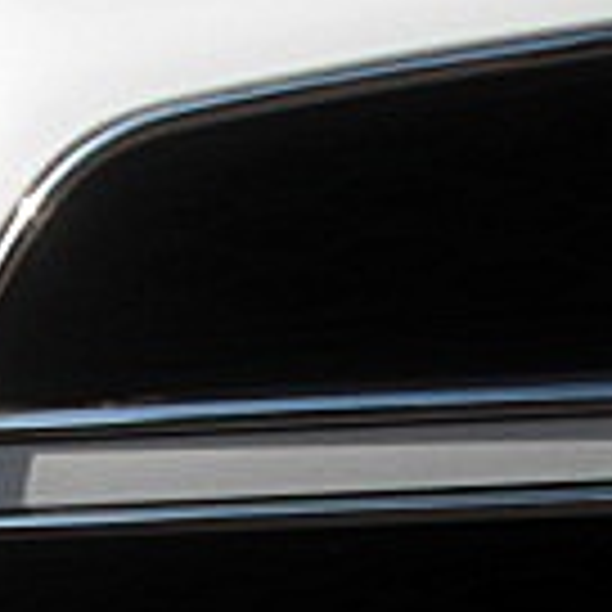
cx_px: 72
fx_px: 3000
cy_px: 770
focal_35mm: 150
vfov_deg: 11.4
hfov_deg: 11.6
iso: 50
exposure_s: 1/125
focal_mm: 6.3
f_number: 7.9
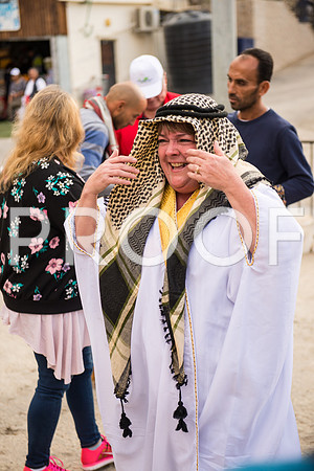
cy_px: 236
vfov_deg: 28.8
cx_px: 157
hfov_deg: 19.5
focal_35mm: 70
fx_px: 916
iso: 200
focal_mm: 70
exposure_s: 1/1000
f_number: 2.8
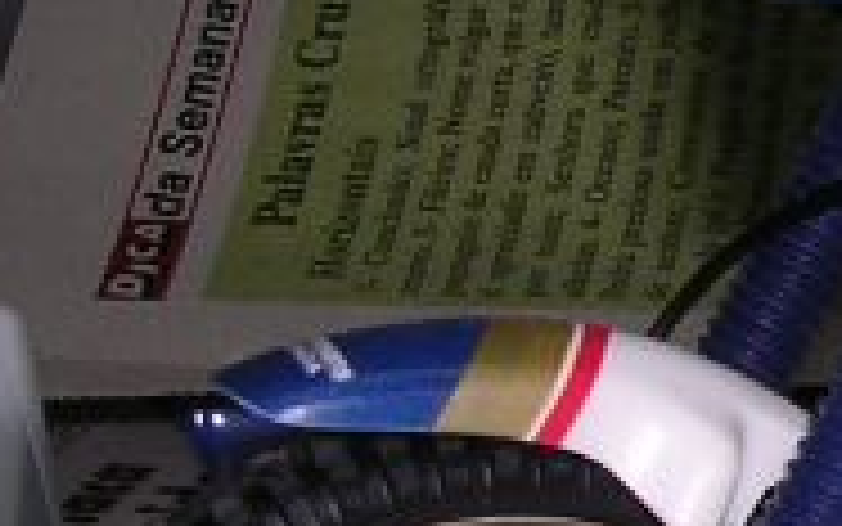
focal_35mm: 172
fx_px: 3948
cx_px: 1540
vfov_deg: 7.6
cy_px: 450
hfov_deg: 11.3
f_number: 5.6
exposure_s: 1/60.1
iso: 100
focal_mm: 5.8
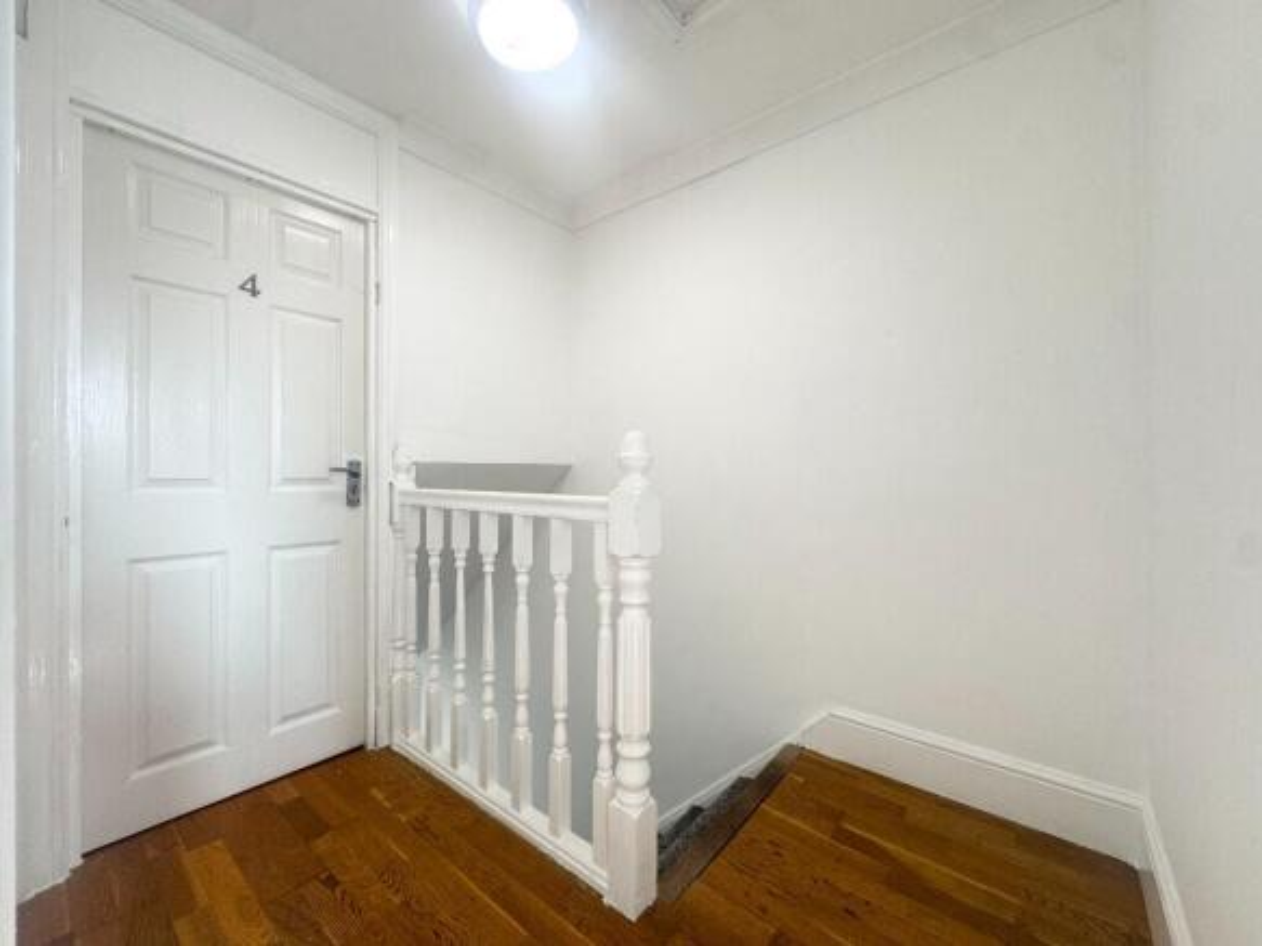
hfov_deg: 102.1
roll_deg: +0.0
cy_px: 473
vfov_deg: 85.7
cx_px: 631
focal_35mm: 14
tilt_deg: -0.3
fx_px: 510
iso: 80
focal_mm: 2.22
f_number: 2.2
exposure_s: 1/100
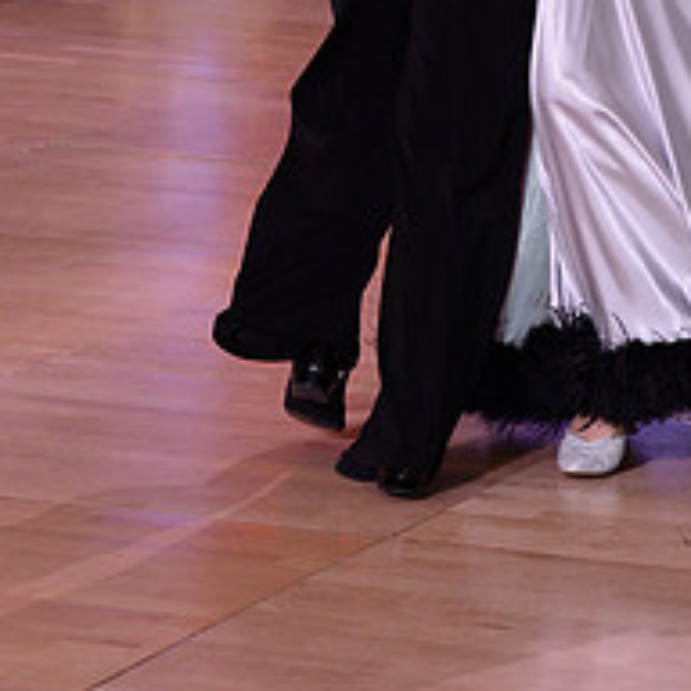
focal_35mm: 243
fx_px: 5488
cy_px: -191
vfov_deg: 7.1
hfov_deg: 7.2
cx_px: 621
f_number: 5.6
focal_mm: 95
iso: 2000
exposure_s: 1/250
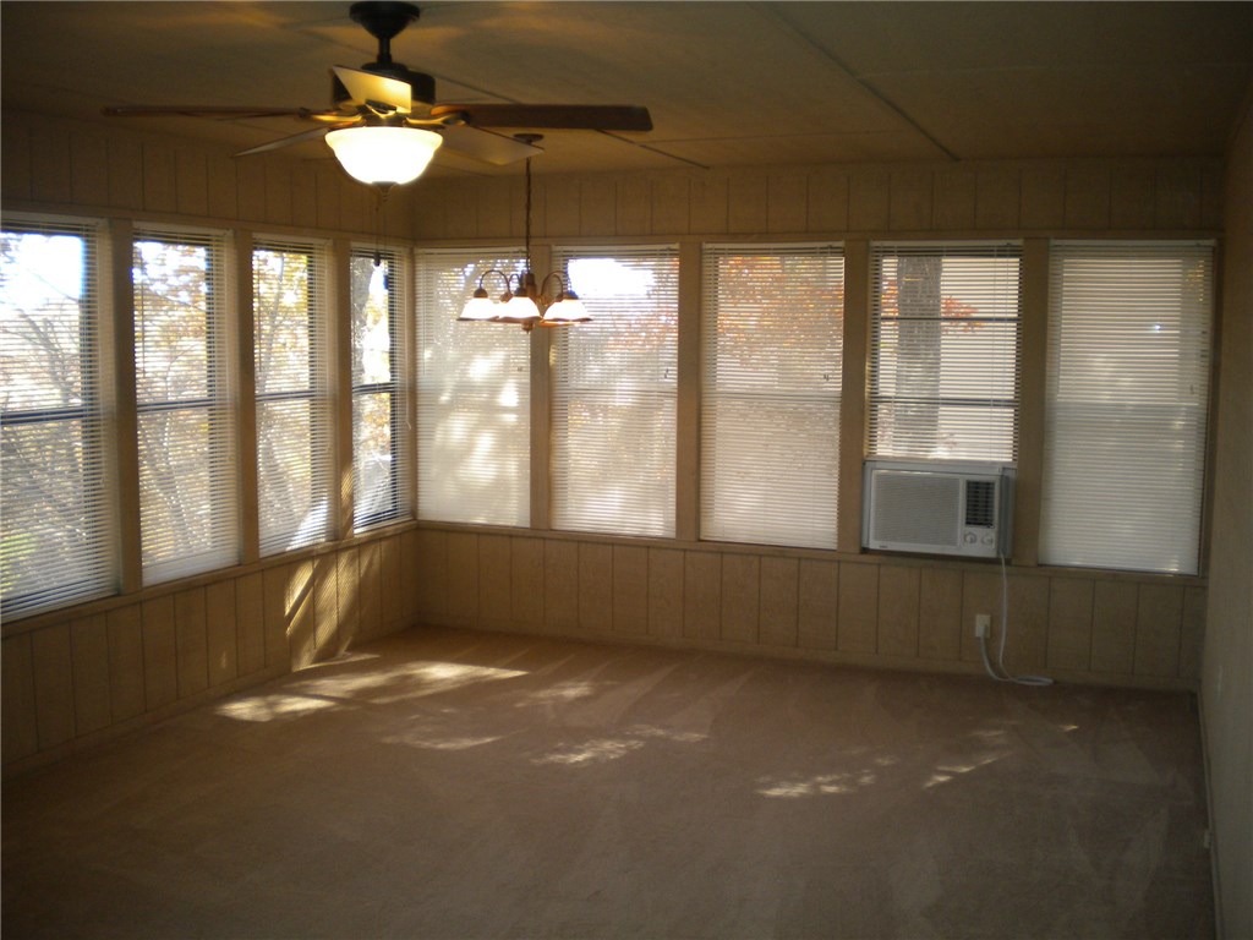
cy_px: 470
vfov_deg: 40.7
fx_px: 1267
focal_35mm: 35
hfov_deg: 52.6
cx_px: 626
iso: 143
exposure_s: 1/59.8
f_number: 3.1
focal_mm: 6.3
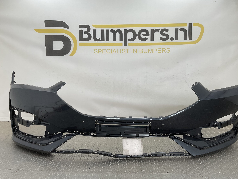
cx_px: 127
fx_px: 220
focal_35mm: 32
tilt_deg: -7.3
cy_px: 95
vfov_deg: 44.1
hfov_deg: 56.8
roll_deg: -0.8
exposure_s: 1/154
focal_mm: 3
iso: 16
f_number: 1.8
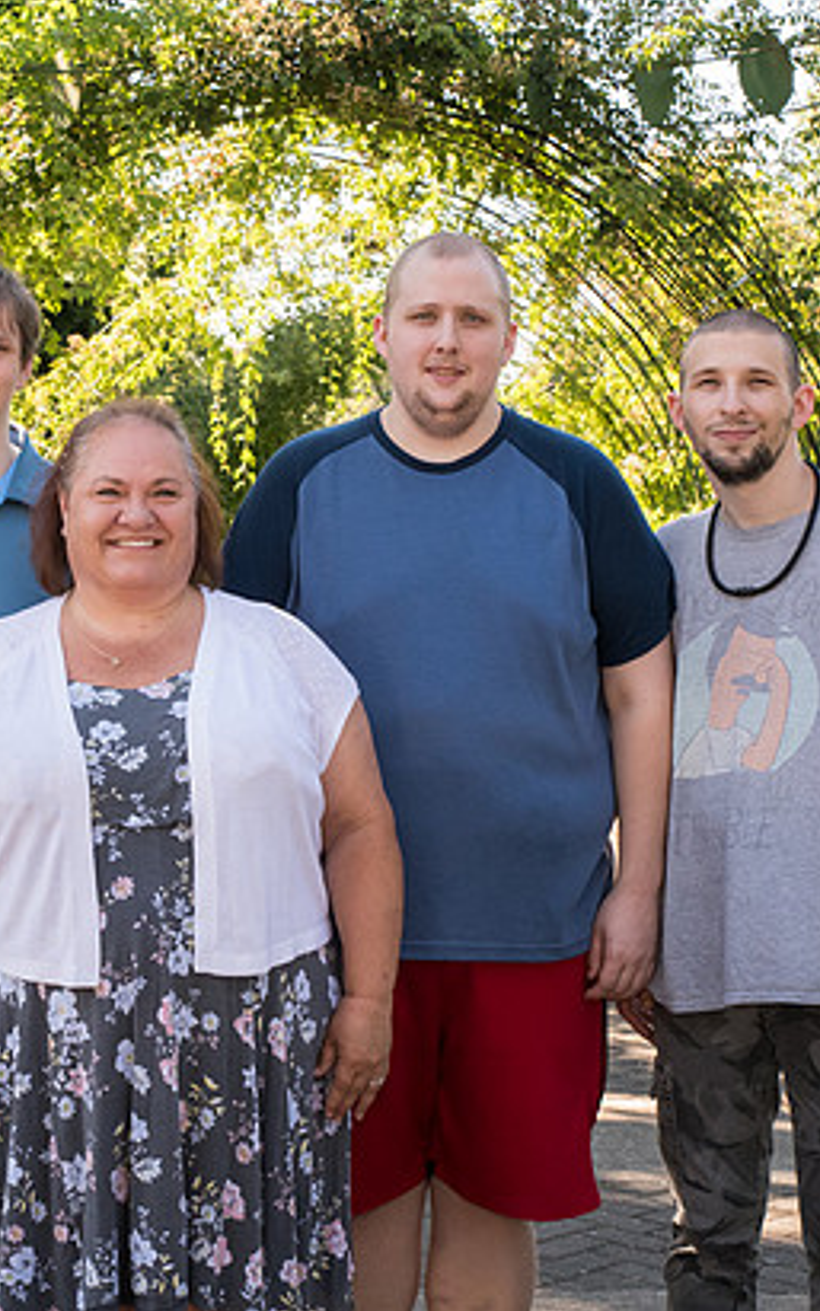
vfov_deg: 25.7
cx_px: 115
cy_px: 456
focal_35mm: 80
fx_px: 2859
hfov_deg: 16.2
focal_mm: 40
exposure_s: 1/320
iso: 1600
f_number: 9
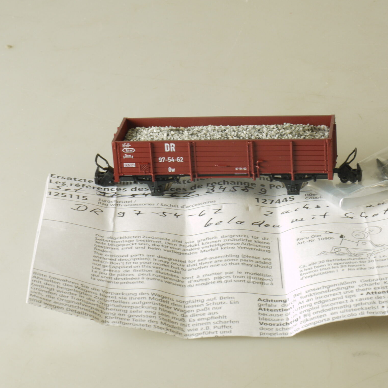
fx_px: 1788
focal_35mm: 141
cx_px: 253
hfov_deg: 12.4
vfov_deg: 12.4
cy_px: 194
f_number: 16
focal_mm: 42
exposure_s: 1/3.2
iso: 100
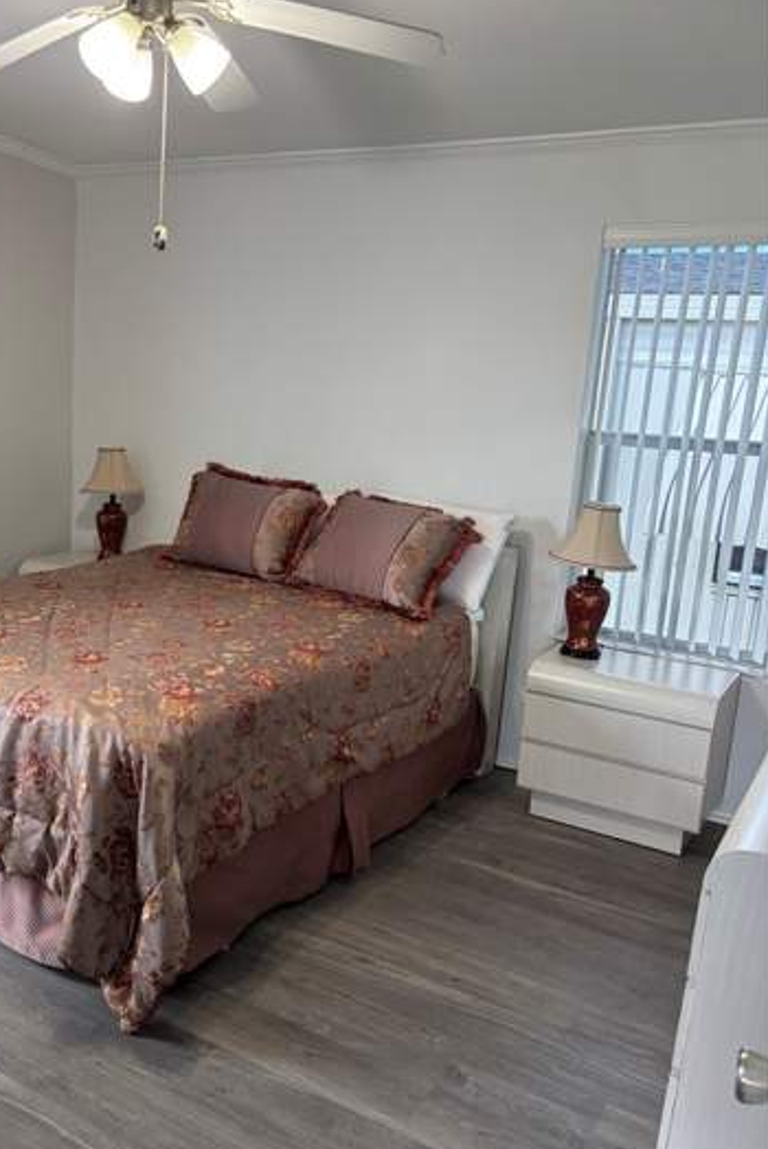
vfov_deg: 57.2
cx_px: 250
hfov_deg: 39.5
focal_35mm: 33
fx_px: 1055
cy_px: 585
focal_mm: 5.96
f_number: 1.6
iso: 125
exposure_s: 1/120
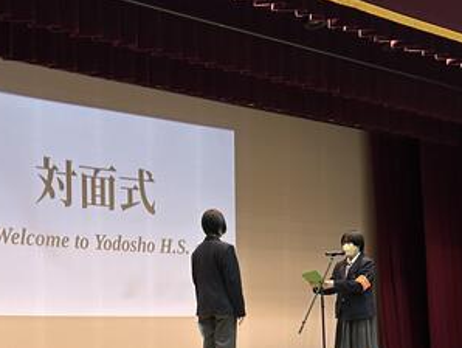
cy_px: 305
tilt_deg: +3.4
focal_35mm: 61
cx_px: 101
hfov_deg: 31.0
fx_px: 815
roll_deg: +1.2
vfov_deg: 23.5
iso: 125
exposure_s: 1/60
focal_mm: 5.7
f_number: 1.5
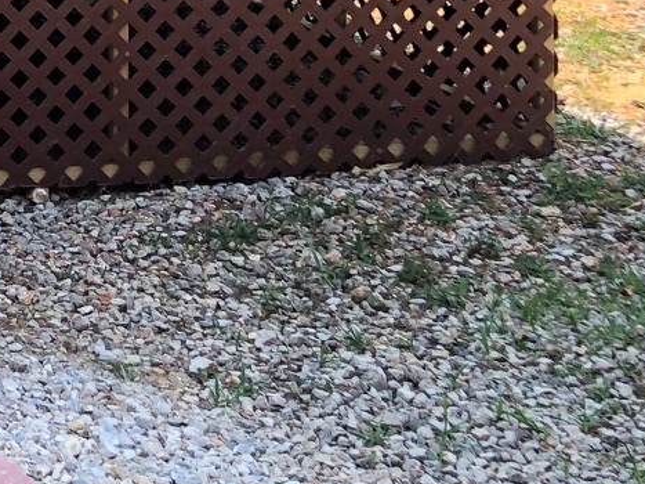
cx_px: -594
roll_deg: +1.9
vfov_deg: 11.0
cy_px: -538
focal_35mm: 121
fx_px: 2254
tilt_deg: -3.5
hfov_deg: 14.0
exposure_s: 1/354
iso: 20
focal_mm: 3.99
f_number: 1.8
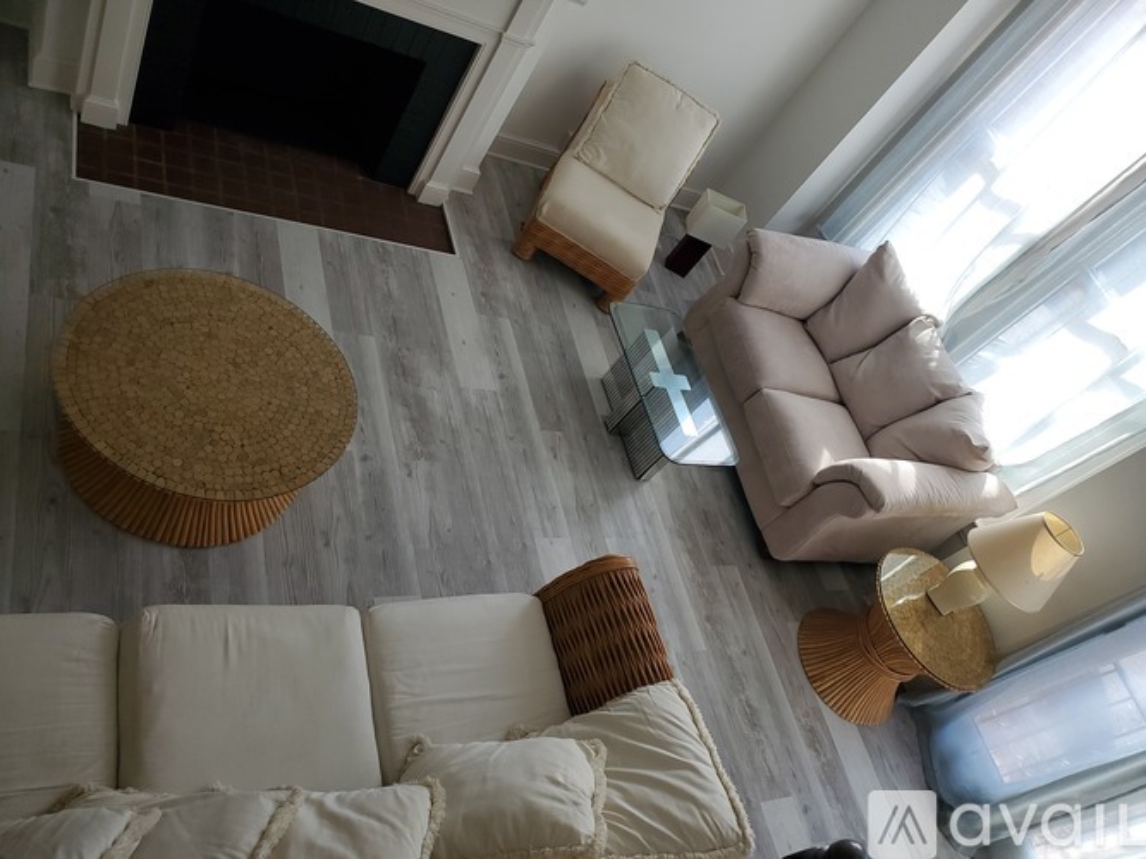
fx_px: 861
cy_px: 430
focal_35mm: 26
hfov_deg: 67.3
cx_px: 573
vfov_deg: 53.0
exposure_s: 1/120
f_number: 2.4
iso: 64
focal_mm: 4.3
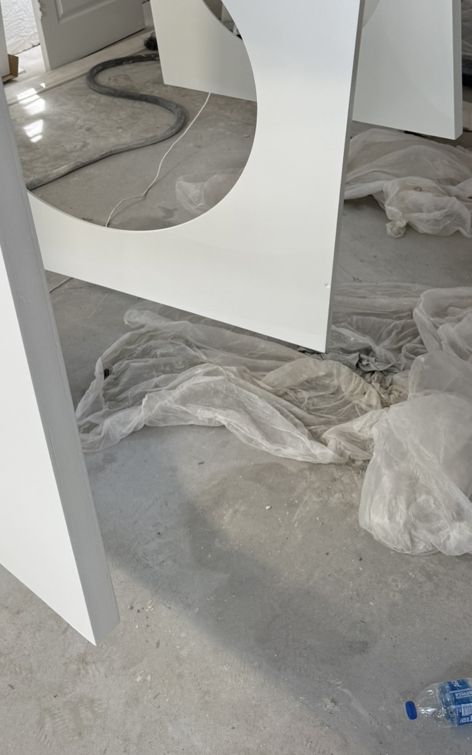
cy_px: 130
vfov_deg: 43.6
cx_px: 175
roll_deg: -1.7
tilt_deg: -23.3
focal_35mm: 43
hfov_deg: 29.7
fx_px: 885
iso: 80
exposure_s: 1/414
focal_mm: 6.76
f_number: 1.78
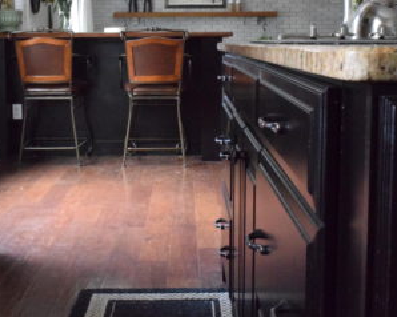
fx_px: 749
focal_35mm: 64
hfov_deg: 29.6
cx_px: 153
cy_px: 137
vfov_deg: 23.9
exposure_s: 1/20
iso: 12800
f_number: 22
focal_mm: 27
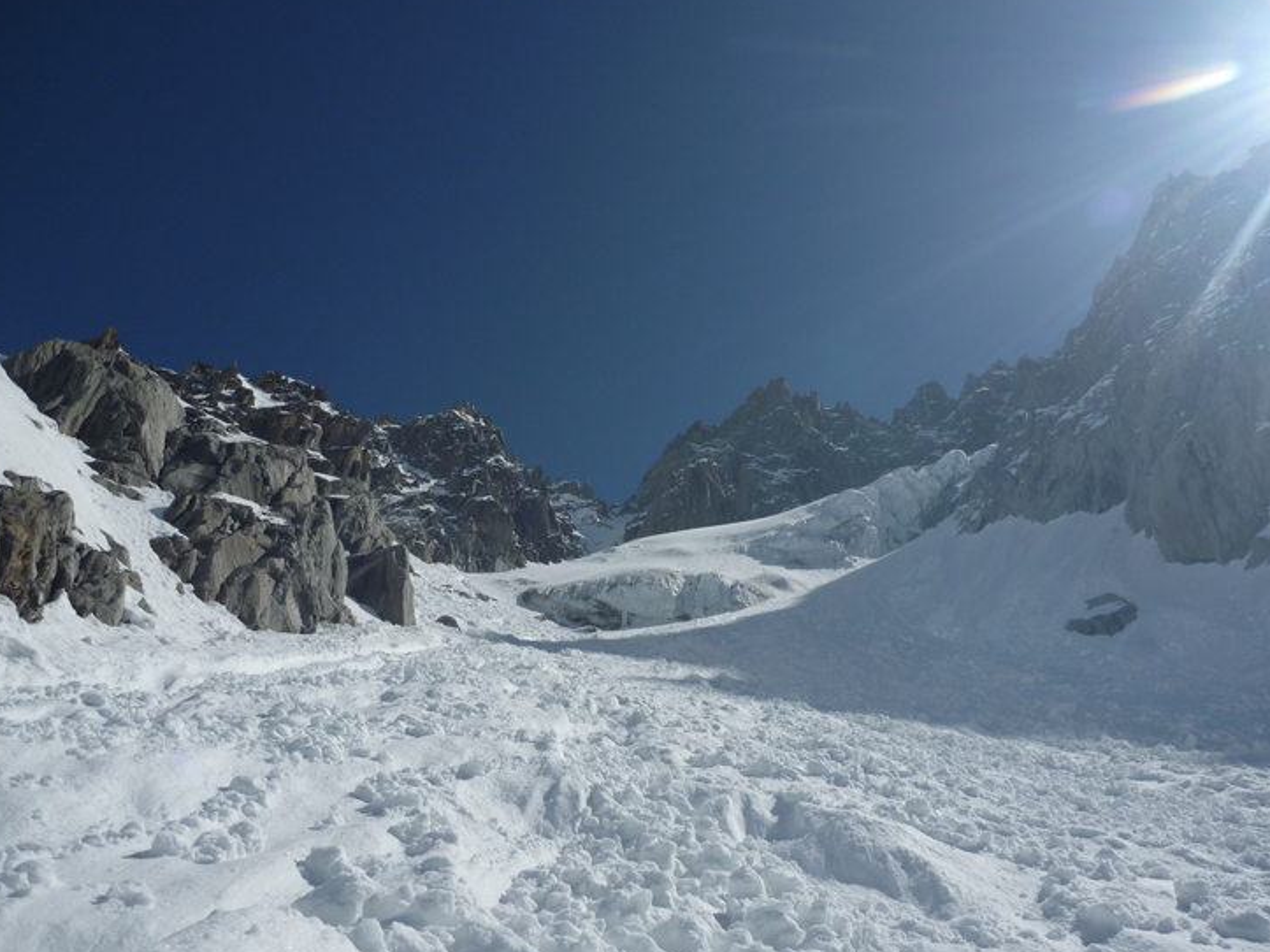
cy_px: 476
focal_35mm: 31
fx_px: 1137
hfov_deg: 58.3
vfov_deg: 45.4
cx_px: 680
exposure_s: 1/320
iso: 80
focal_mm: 4.9
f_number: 10
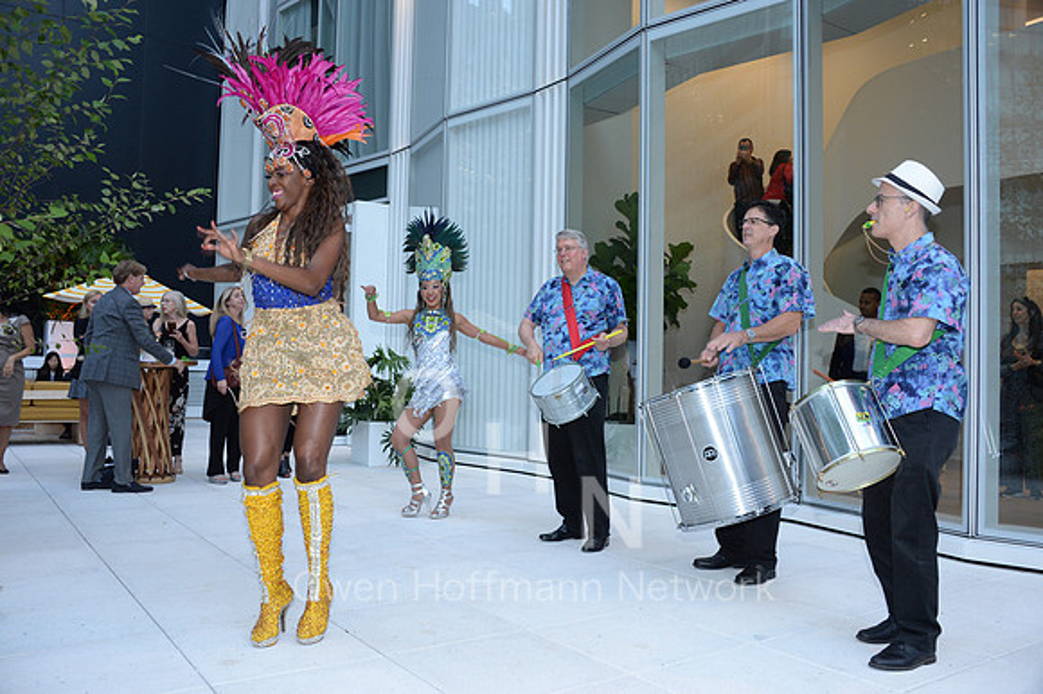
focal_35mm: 32
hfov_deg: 58.7
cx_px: 522
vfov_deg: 41.1
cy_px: 347
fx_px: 927
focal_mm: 32
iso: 1250
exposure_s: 1/125
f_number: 5.6
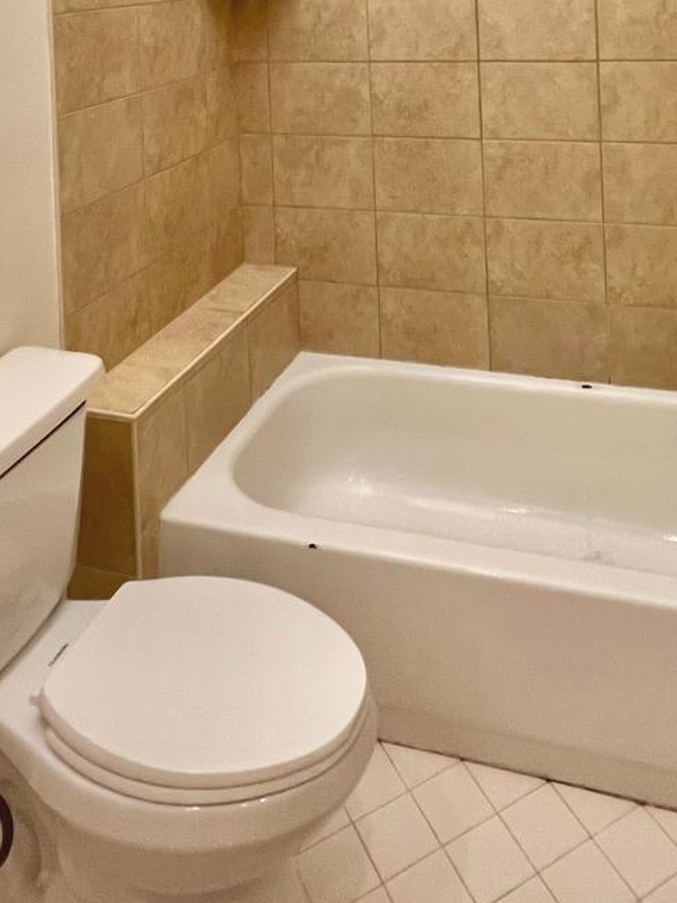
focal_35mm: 31
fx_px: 808
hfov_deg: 45.3
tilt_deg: -1.0
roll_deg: +2.4
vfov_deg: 46.4
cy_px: -43
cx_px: 391
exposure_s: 1/120
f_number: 1.8
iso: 250
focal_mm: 1.57
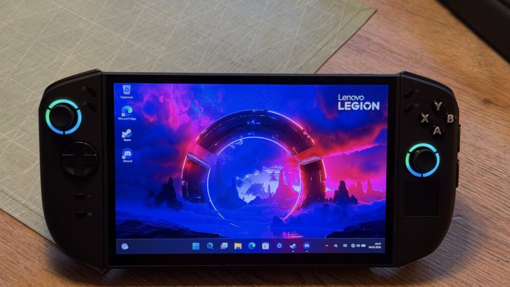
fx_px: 717
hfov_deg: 39.2
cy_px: 178
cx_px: 252
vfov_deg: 22.6
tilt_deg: -47.8
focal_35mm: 53
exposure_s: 1/50
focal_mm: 6.76
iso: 100
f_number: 1.78
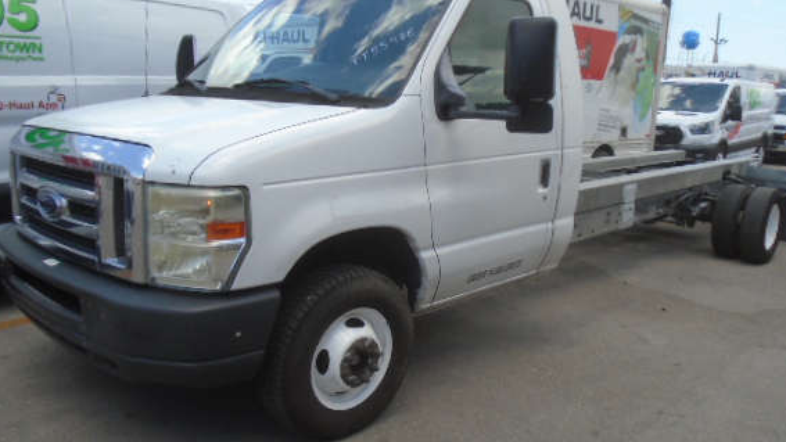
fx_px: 667
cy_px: 244
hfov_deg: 61.0
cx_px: 419
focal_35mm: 32
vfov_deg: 36.6
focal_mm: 4.6
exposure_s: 1/500
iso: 100
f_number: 3.2
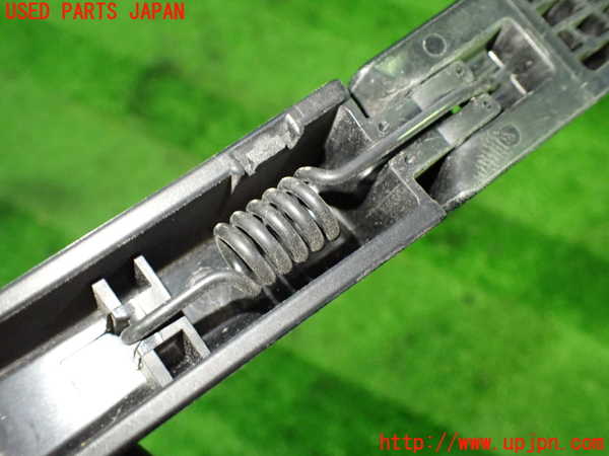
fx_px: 528
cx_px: 304
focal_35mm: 30
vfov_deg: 46.8
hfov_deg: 60.0
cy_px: 228
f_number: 2.3
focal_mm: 5.4
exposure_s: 1/50
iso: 800
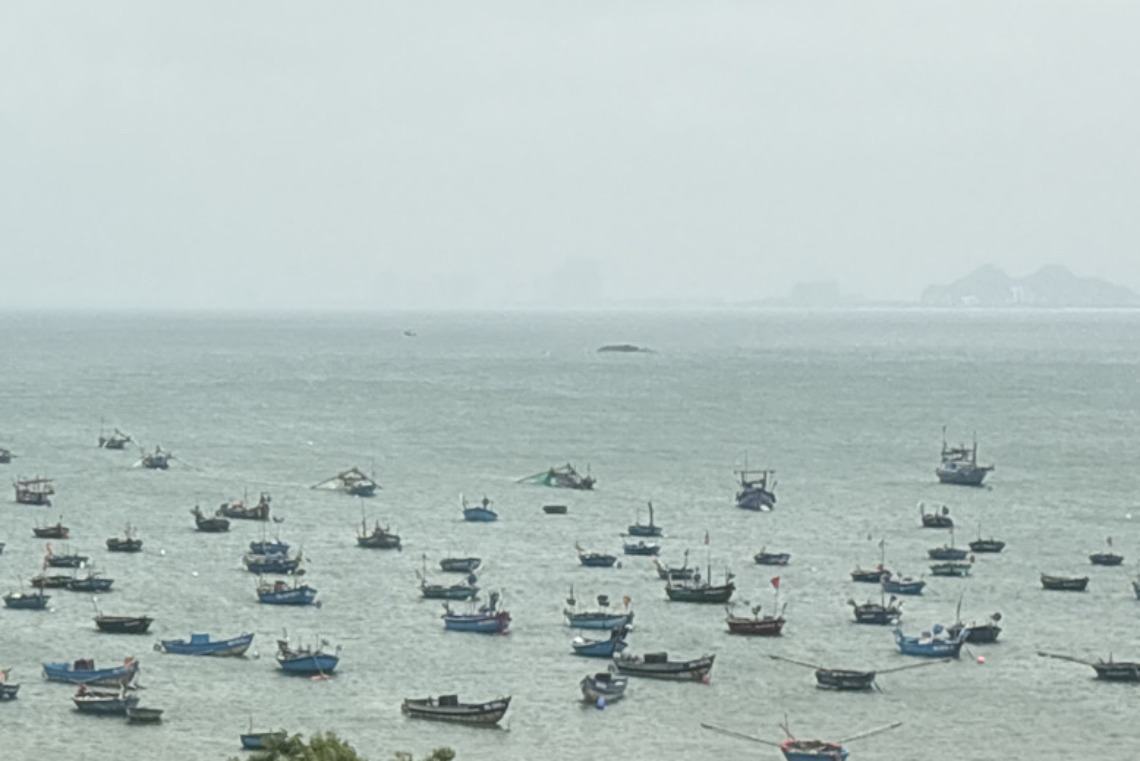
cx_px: 70
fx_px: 4402
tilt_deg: -5.6
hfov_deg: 14.6
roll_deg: +0.2
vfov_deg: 9.8
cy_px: 661
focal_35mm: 139
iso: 32
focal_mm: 5.96
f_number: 1.6
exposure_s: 1/3448
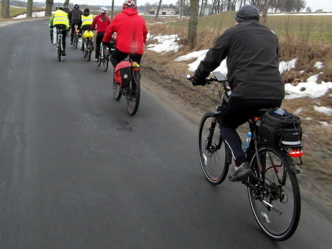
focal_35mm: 42
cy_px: 83
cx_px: 124
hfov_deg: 44.4
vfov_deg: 34.1
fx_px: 403
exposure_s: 1/90
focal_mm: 4
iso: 100
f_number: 3.2
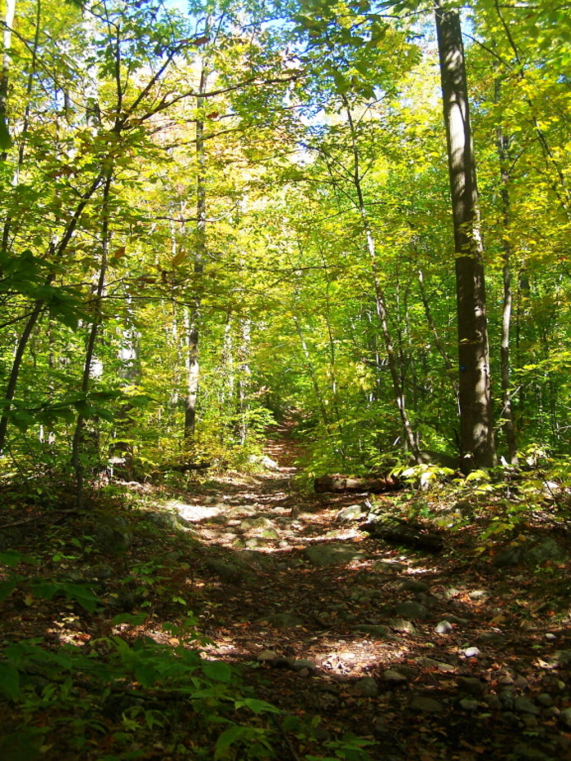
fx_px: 836
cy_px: 380
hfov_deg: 37.7
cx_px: 286
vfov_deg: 49.0
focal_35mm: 38
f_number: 2.8
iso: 80
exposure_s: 1/125
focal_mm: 6.3
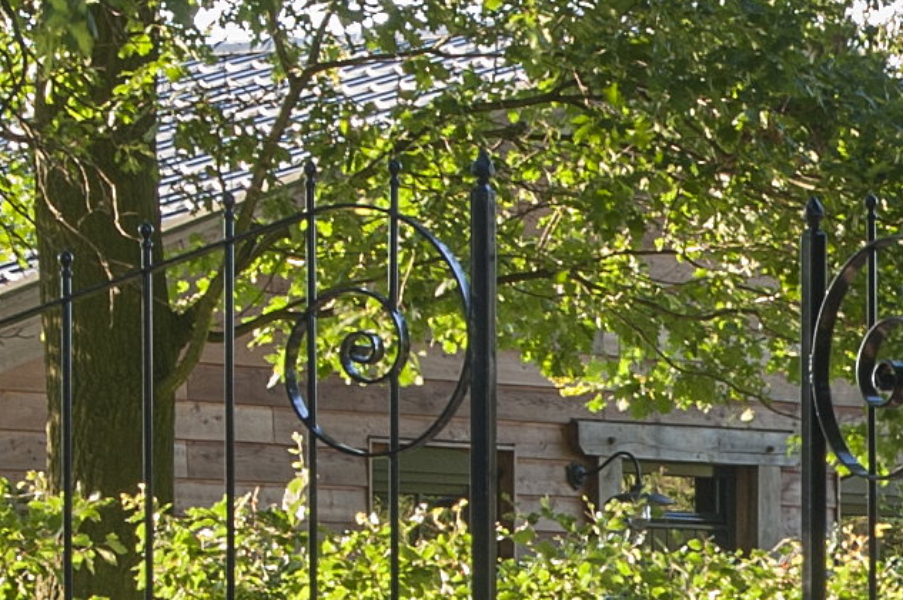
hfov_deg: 7.5
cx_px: 1361
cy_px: 1113
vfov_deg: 5.0
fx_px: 6742
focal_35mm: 269
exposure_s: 1/8
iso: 100
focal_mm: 40
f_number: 13
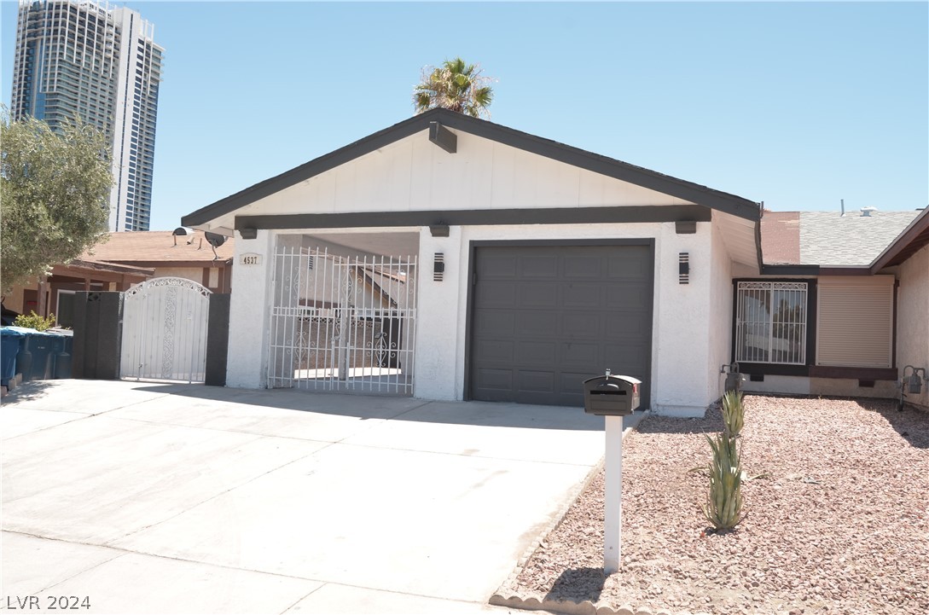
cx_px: 464
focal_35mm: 30
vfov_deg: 43.4
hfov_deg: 62.0
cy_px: 308
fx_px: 772
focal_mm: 20
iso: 200
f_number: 8
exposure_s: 1/250
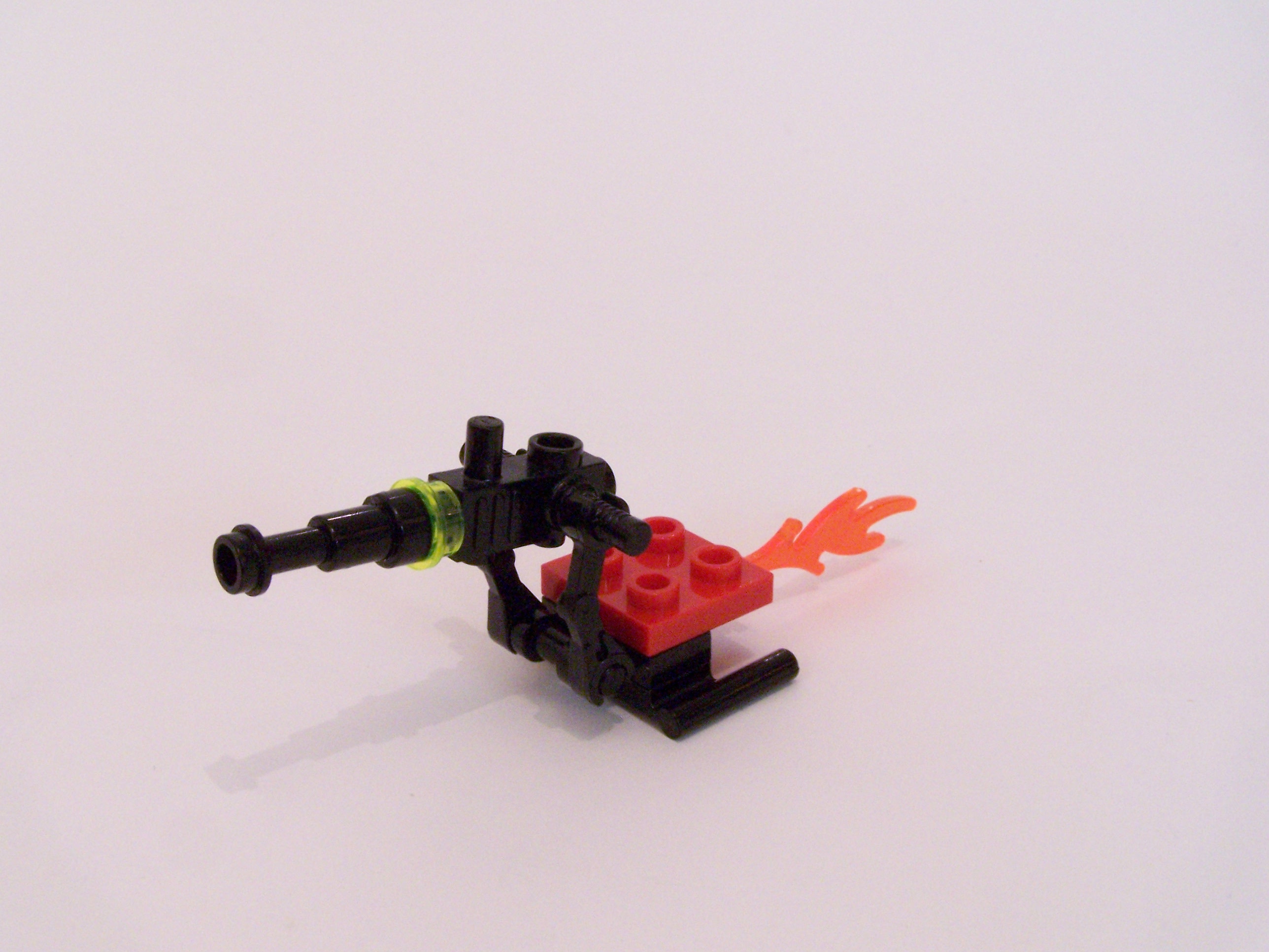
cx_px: 634
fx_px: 2053
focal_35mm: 56
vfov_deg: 26.1
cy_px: 476
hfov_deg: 34.3
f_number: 8
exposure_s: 1/4
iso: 400
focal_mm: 9.3
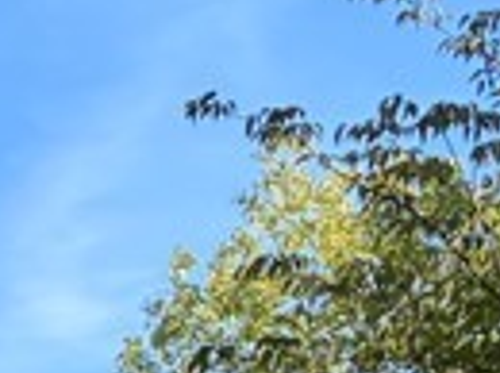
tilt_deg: +3.4
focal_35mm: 205
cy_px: 896
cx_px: -877
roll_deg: -1.0
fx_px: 2956
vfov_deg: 6.8
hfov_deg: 8.5
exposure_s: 1/1364
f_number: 1.6
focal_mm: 5.96
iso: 50
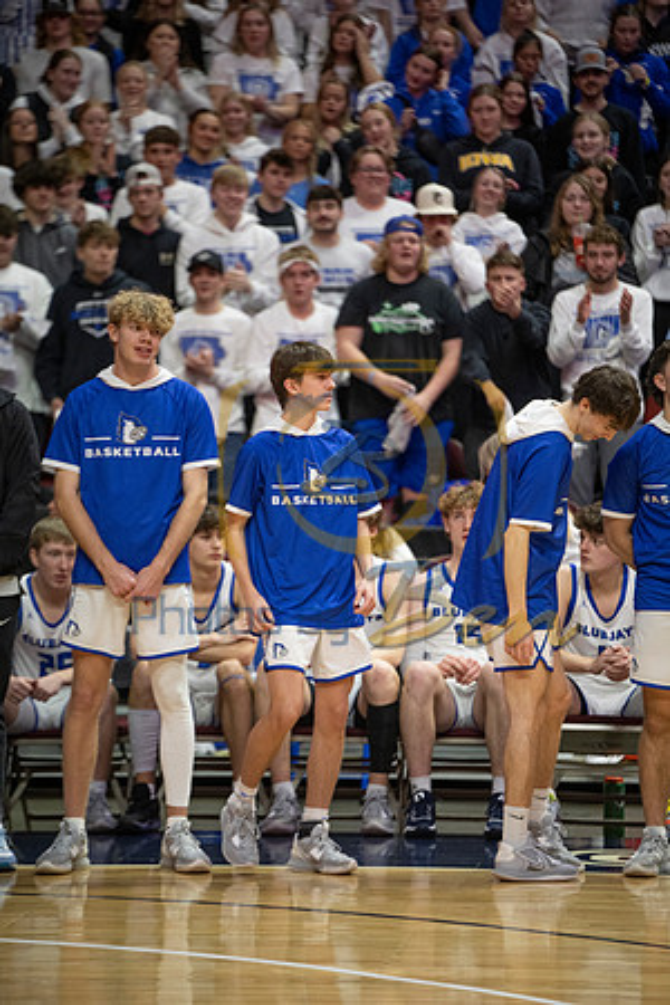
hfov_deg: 6.9
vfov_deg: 10.3
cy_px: 502
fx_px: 5583
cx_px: 335
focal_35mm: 200
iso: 2500
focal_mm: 200
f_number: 2.8
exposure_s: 1/640
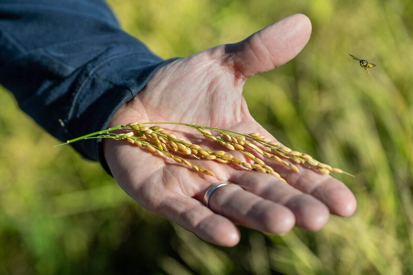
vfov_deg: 14.3
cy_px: 138
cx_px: 206
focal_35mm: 96
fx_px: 1101
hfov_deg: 21.2
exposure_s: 1/3200
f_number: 4
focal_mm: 96
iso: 200
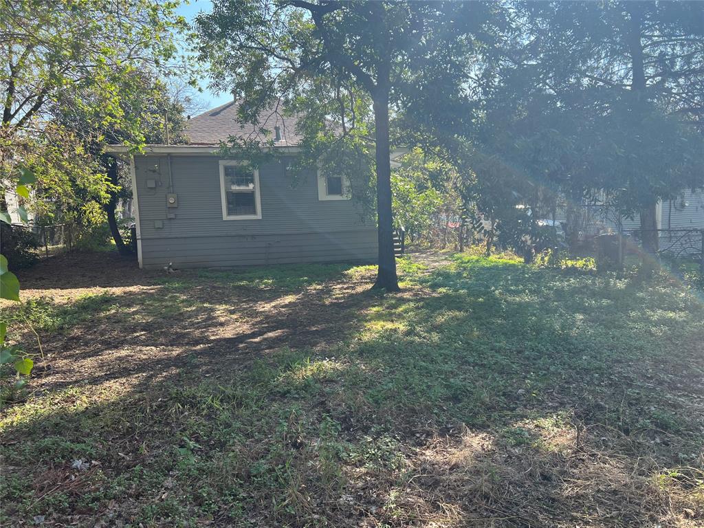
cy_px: 264
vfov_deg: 53.1
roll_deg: +1.5
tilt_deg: -7.0
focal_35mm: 26
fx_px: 529
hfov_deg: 67.3
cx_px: 352
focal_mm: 5.7
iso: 50
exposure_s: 1/1196
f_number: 1.5
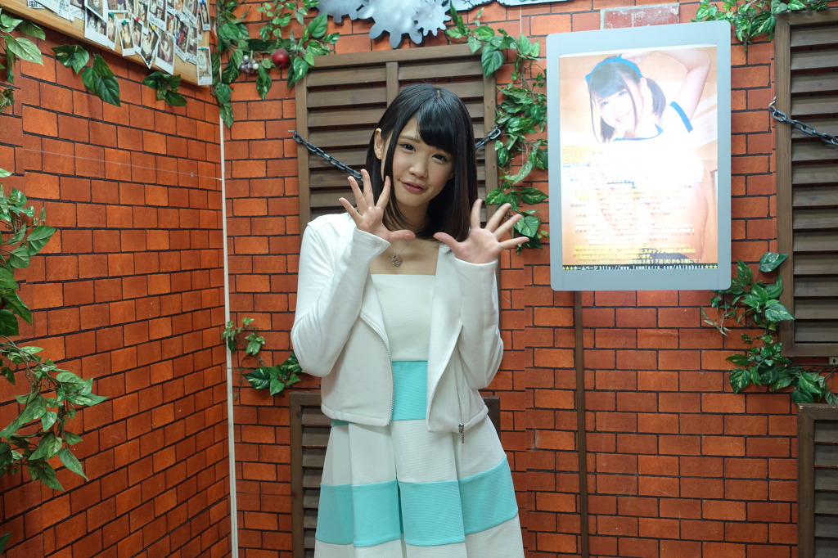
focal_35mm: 36
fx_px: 838
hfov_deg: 53.1
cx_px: 419
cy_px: 279
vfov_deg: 36.8
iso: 320
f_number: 2.8
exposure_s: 1/40
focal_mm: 13.34
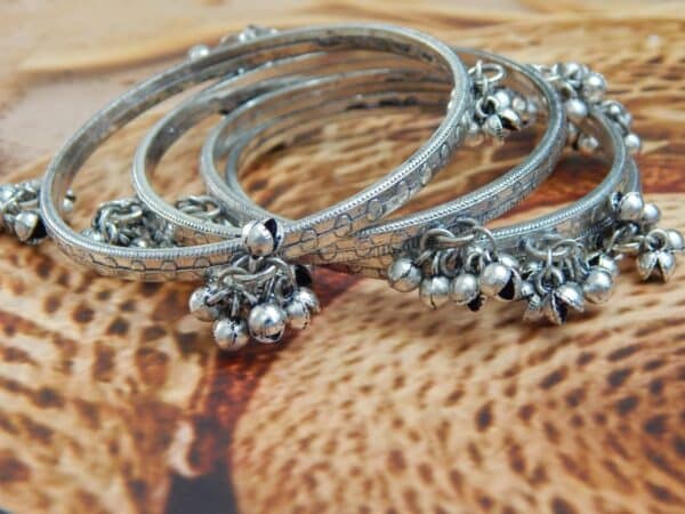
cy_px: 257
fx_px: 1207
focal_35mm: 61
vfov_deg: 24.0
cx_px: 342
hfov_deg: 31.7
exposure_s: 1/25
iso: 400
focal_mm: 10.9
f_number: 4
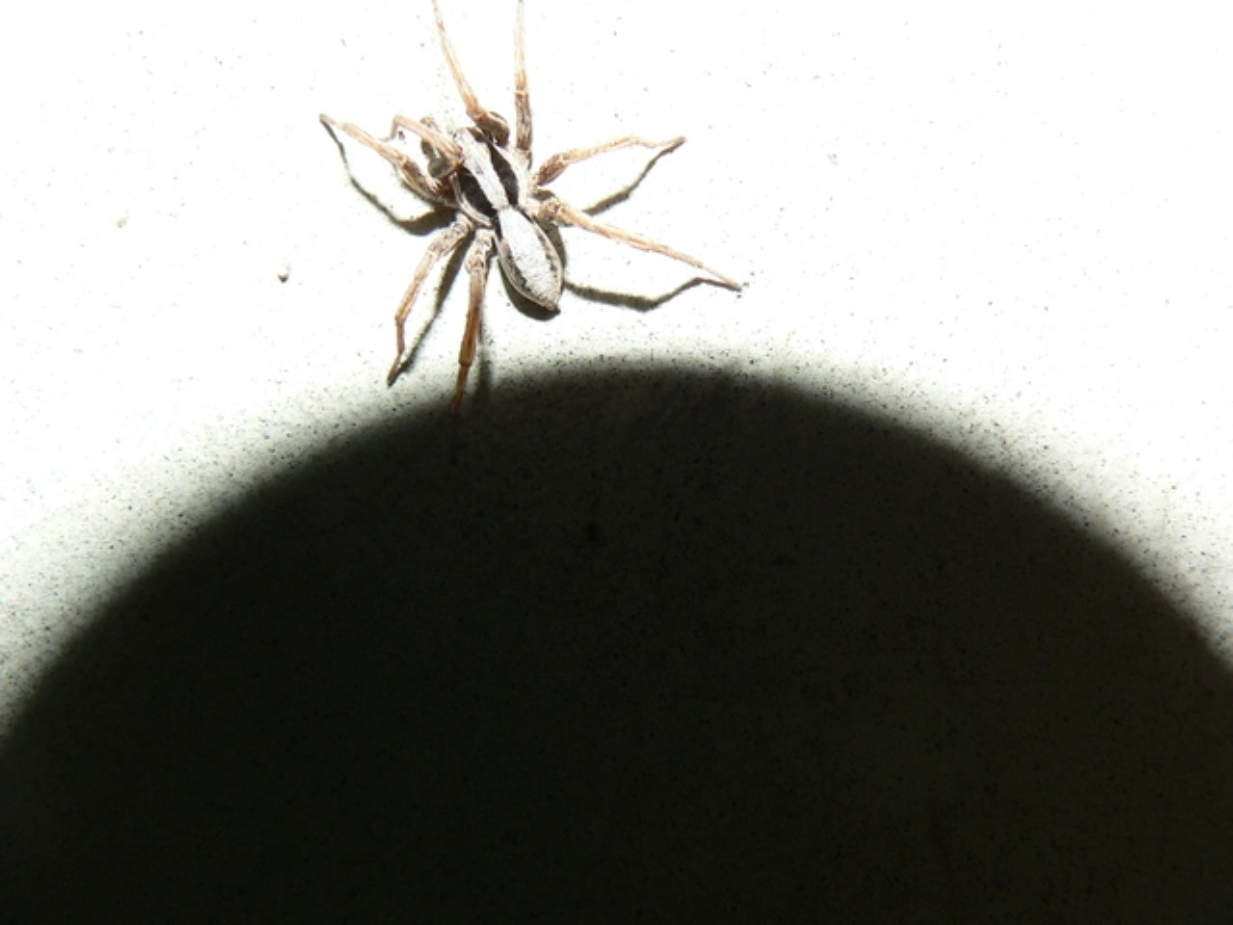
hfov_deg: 51.4
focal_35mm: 36
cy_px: 462
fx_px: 1282
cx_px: 616
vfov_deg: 39.7
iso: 100
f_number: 4
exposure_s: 1/60
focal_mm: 6
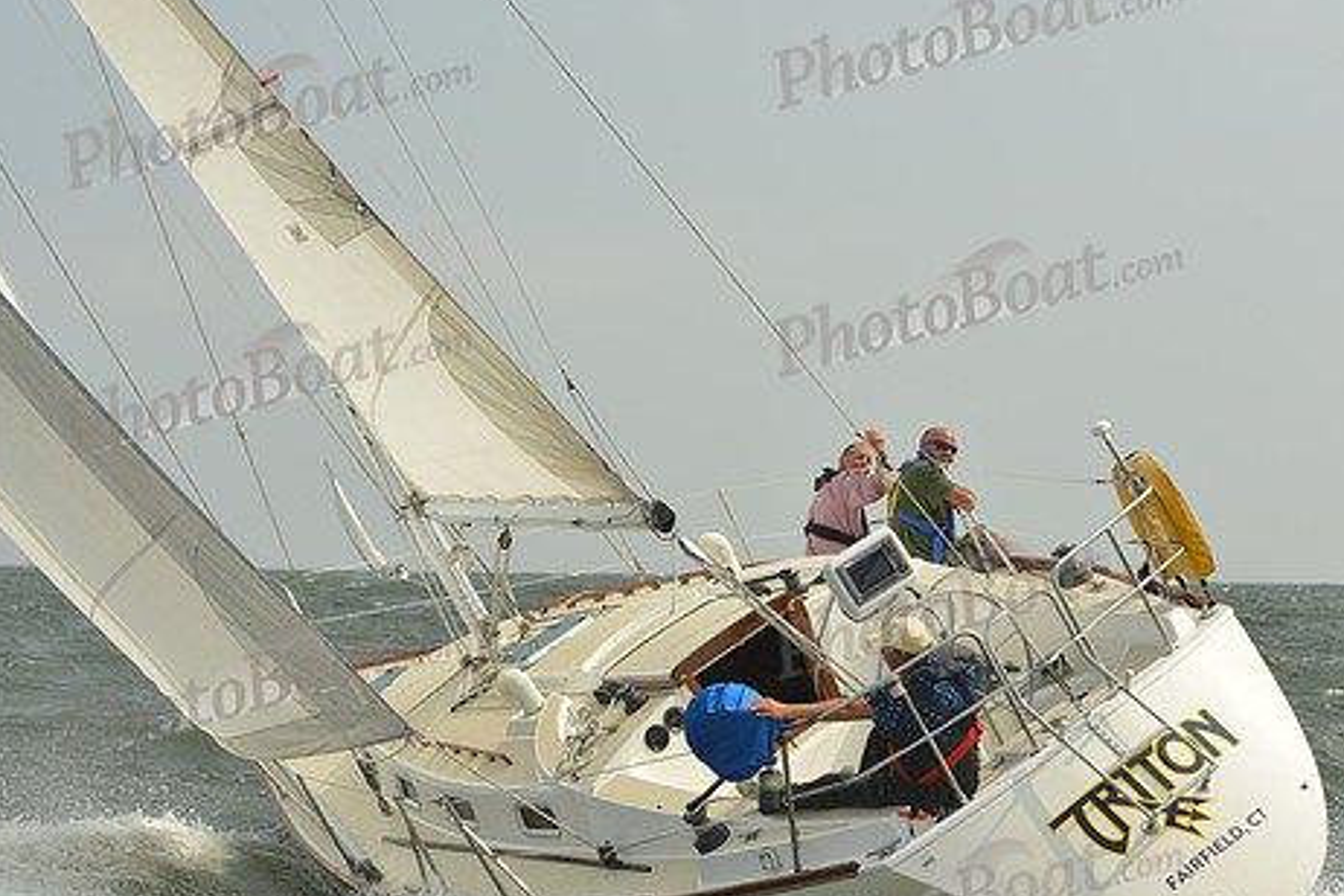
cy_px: 493
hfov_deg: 20.8
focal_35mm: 98
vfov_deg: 14.0
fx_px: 3658
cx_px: 625
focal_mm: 78
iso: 320
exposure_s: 1/1250
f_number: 9
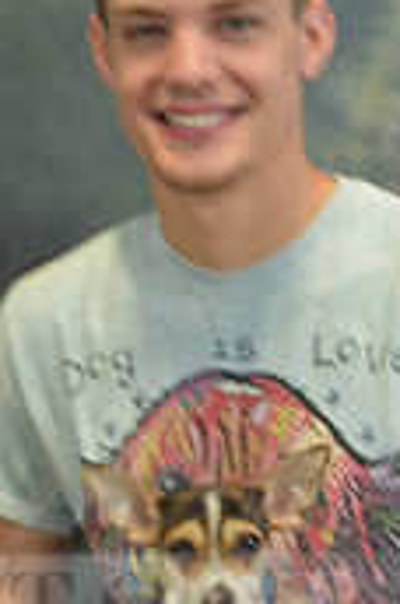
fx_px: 2543
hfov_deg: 9.0
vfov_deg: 13.4
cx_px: 242
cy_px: 523
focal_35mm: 152
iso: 200
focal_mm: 58
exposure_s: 1/25
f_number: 2.8
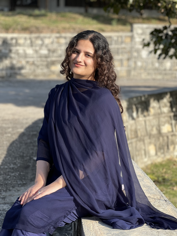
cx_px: 88
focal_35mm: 77
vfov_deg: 25.3
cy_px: 118
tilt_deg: -4.1
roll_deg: -1.5
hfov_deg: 19.1
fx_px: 525
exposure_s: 1/223
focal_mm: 9
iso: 25
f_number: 2.8
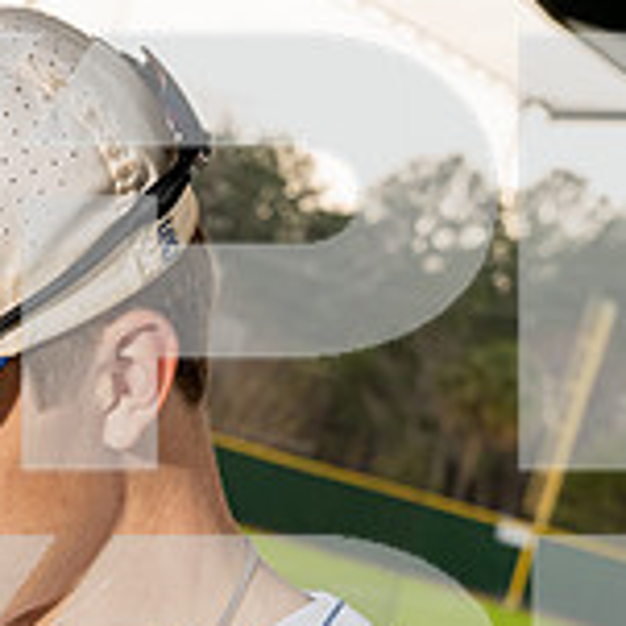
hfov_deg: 10.6
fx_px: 3335
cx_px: -46
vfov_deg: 10.5
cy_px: 757
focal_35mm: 163
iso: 640
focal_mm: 50
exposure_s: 1/250
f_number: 6.3
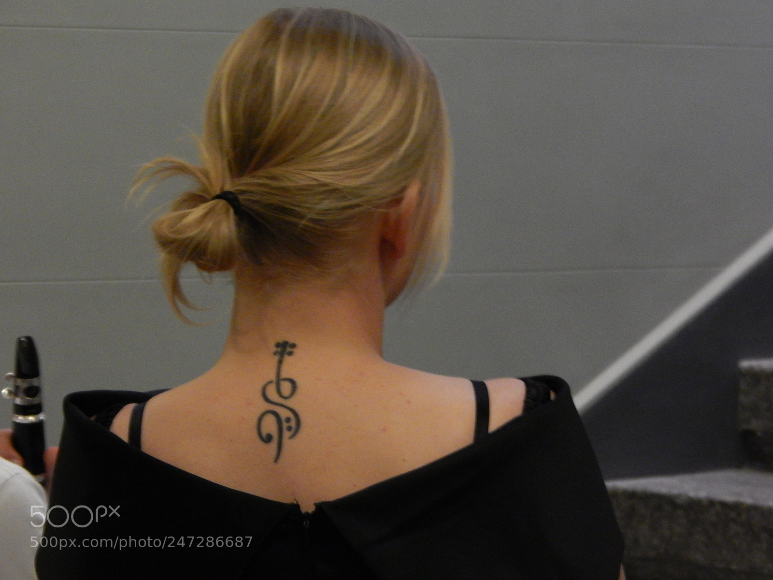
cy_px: 290
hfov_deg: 9.5
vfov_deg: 7.1
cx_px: 386
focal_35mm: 209
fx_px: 4667
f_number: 5.4
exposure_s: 1/13
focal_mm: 37.1
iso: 800
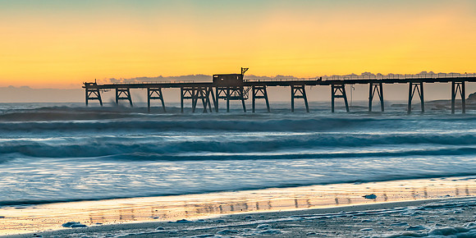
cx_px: 182
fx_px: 1148
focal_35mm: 93
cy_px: 123
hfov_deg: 23.4
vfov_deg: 11.8
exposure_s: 1/1.25
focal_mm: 70
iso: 320
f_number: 6.3
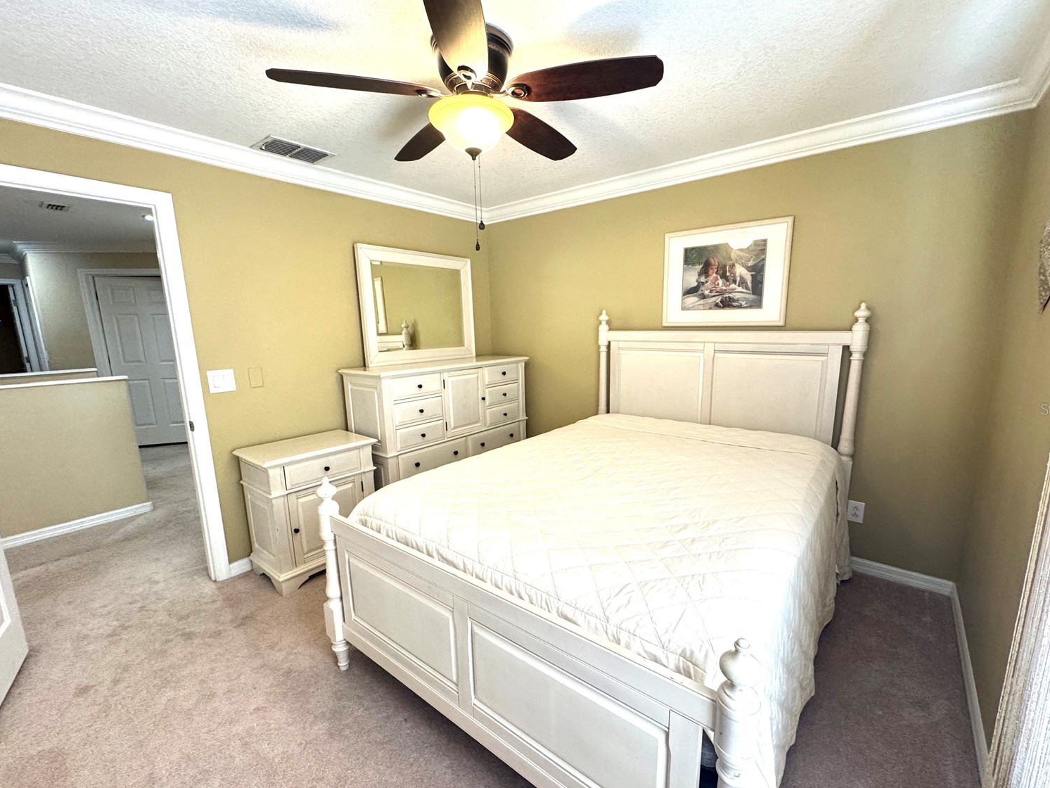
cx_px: 544
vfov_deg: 81.7
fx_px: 455
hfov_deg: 98.1
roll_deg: +1.6
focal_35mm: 15
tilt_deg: -10.2
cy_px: 409
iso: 200
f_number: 2.2
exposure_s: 1/120
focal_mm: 2.22
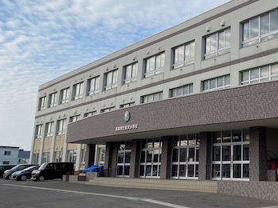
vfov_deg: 30.2
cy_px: 86
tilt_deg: +11.5
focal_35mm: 48
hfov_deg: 37.7
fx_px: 385
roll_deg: +0.2
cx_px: 236
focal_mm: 4.25
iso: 32
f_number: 1.8
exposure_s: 1/2899
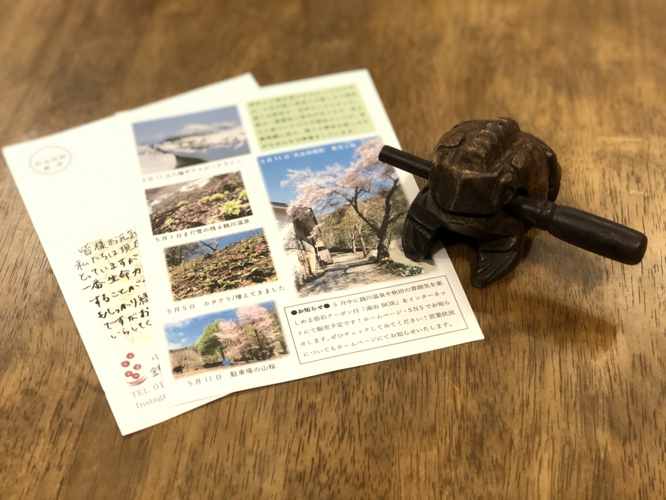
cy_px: 250
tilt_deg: -48.3
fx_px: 1097
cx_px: 333
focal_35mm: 57
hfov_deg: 33.8
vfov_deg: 25.7
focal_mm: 6.6
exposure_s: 1/33
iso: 400
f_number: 2.8
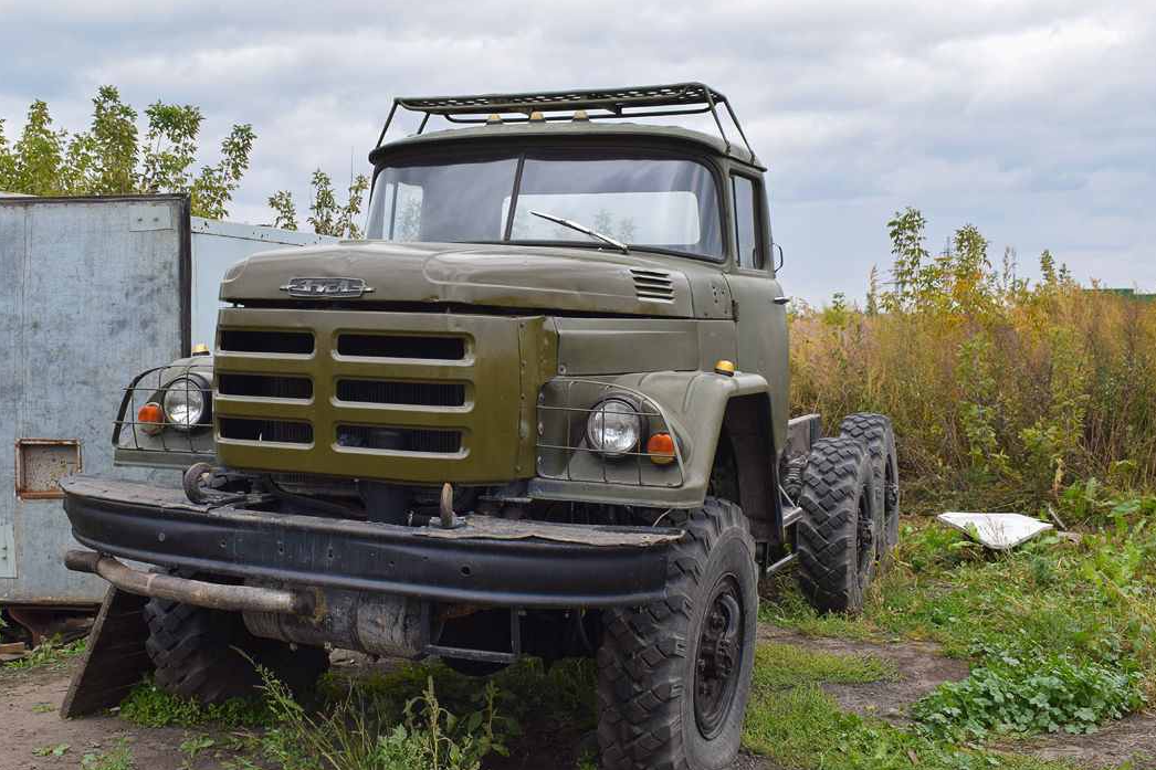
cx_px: 501
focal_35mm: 40
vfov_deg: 33.7
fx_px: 1270
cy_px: 367
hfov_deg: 48.8
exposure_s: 1/200
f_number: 7.1
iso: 400
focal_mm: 23
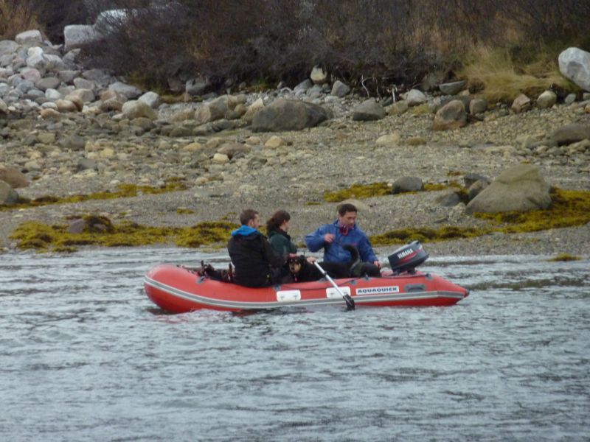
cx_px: 295
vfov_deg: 5.0
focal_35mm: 300
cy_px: 221
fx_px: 5113
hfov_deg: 6.6
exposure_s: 1/250
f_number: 4.9
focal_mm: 49.2
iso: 320
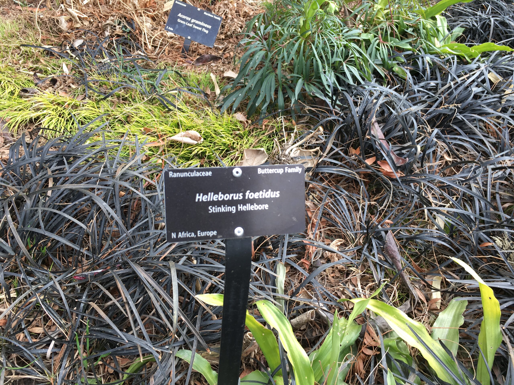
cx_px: 257
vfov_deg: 48.2
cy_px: 192
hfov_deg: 61.7
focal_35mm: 29
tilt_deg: -38.9
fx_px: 431
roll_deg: -5.5
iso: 25
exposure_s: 1/120
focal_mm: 4.15
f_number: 2.2
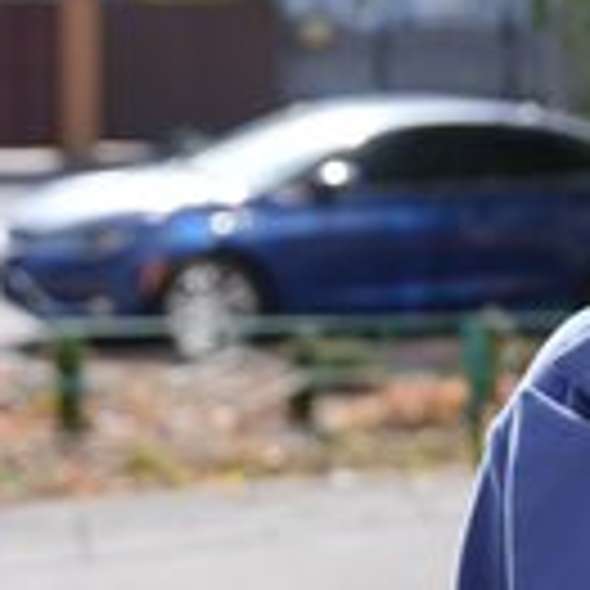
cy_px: 363
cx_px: 495
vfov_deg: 17.2
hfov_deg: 17.1
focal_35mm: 101
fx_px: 1948
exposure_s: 1/640
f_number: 2.8
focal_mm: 39
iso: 80
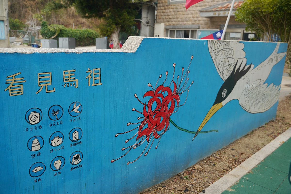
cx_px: 146
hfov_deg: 61.9
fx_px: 242
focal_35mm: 30
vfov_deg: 43.6
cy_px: 97
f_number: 4
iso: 100
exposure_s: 1/160
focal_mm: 30
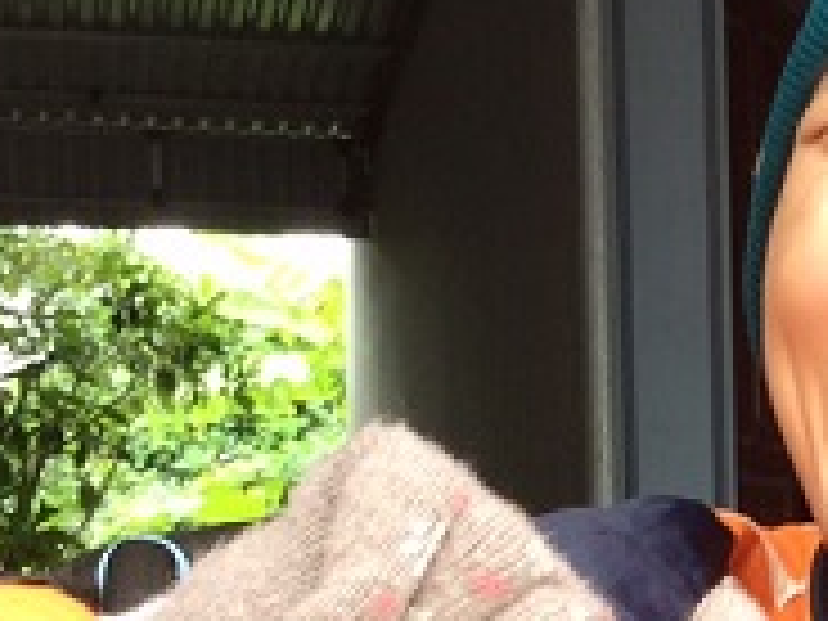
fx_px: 3229
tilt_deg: -5.0
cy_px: 950
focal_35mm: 135
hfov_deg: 14.1
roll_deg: -0.2
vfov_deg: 10.6
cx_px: 1030
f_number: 2.4
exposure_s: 1/60
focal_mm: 3.3
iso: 25
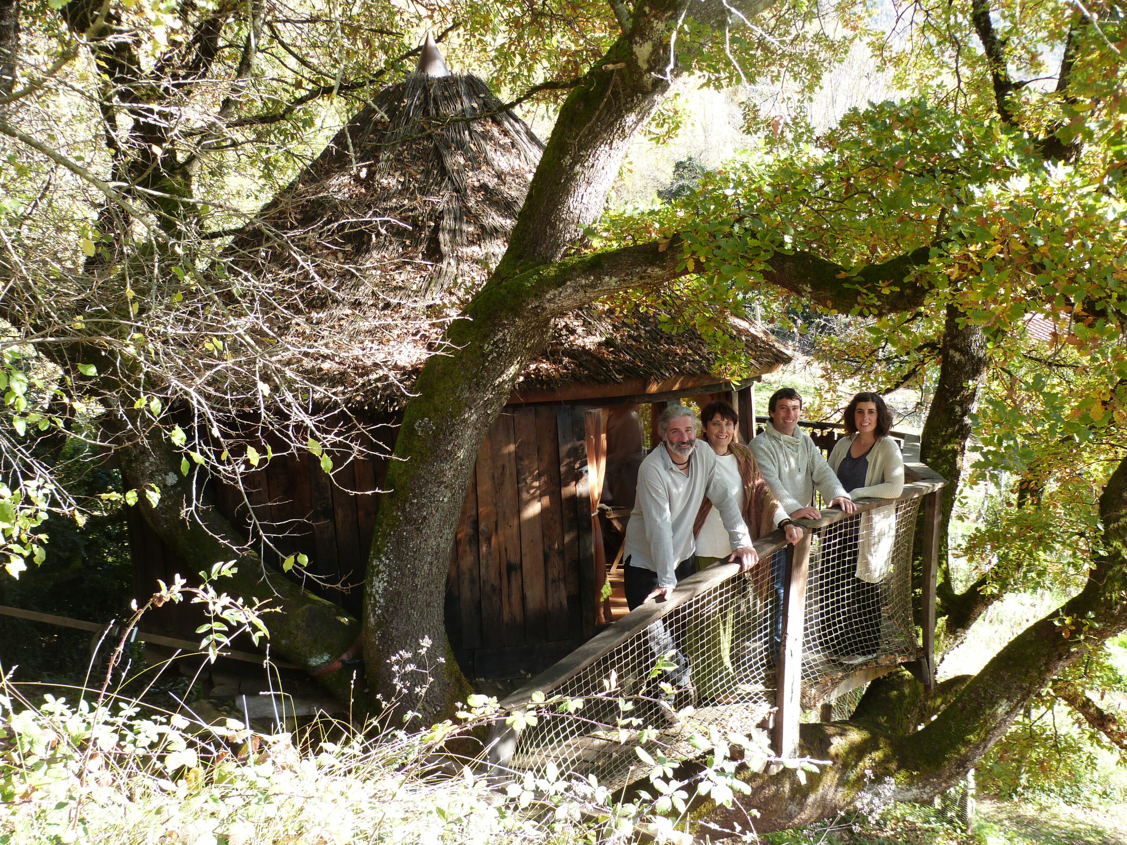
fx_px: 1628
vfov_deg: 29.1
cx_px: 564
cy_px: 422
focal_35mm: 50
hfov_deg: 38.2
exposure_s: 1/80
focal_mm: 9
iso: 100
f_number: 3.2
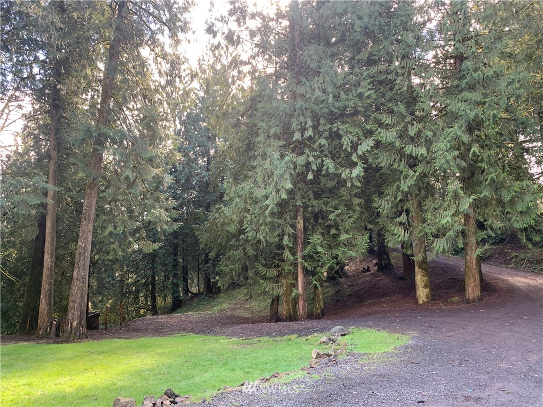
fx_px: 408
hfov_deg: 67.3
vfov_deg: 53.1
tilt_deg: +9.7
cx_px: 272
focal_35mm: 26
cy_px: 204
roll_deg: -0.5
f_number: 1.8
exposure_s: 1/119
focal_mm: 4.25
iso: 100
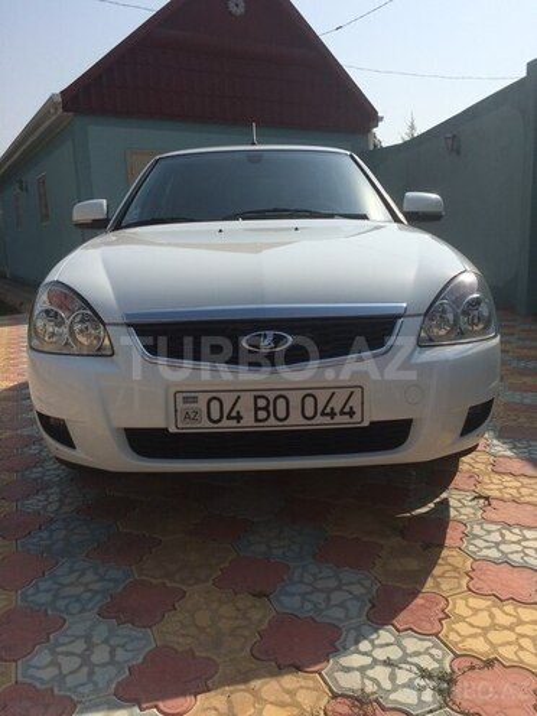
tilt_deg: -13.7
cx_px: 268
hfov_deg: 48.2
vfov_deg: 61.7
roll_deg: +3.4
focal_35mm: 29
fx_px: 600
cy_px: 358
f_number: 2.2
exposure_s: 1/4115
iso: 32
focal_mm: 4.15
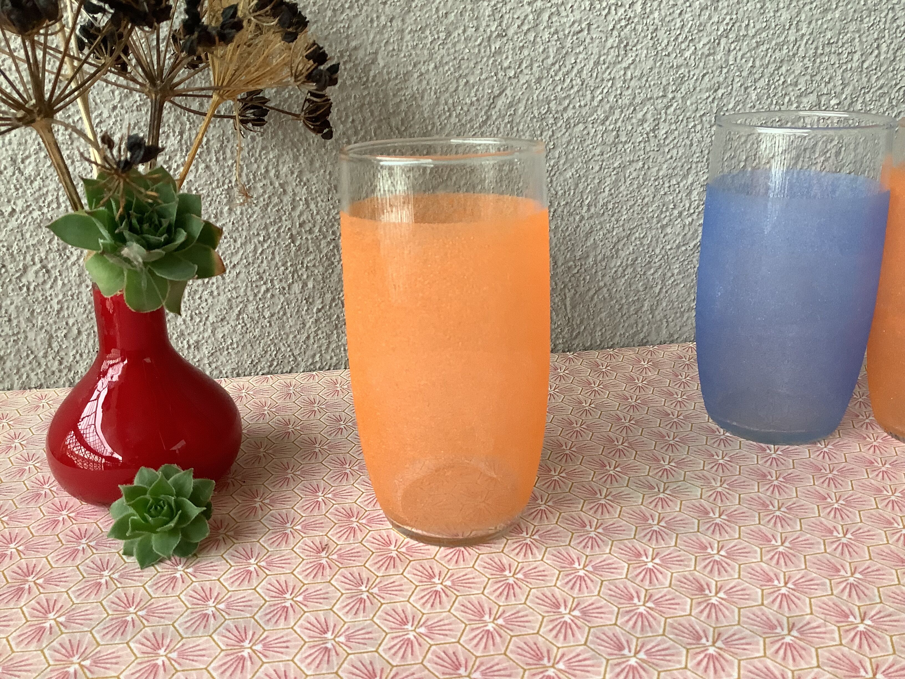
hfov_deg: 58.4
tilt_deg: -17.4
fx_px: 810
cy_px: 340
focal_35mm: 31
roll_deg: +1.6
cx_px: 452
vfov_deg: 45.4
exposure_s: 1/60
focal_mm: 3.3
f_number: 2.4
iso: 100
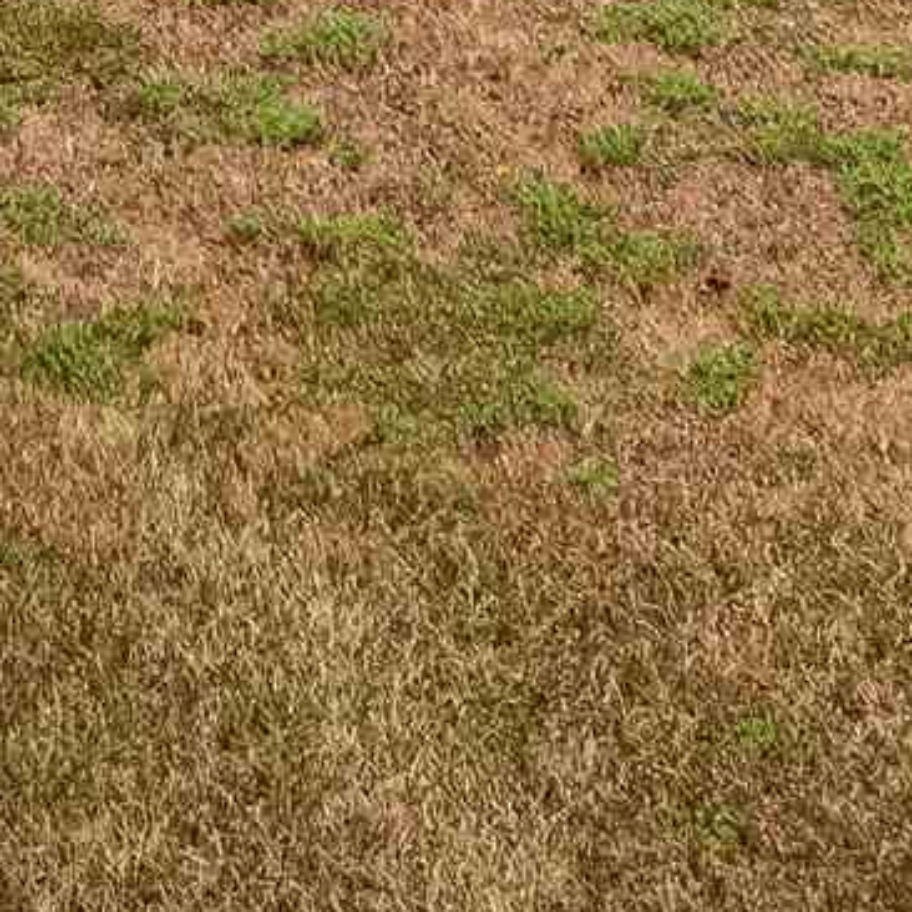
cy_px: -1513
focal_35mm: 157
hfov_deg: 10.6
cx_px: -618
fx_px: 4680
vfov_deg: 9.5
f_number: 2.8
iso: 100
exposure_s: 1/2500
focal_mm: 8.38
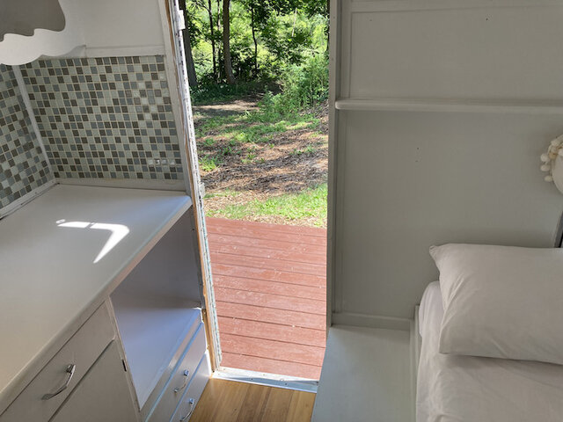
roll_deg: +1.8
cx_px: 282
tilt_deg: -24.1
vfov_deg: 49.7
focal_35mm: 28
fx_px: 455
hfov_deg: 63.4
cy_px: 211
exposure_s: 1/347
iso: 20
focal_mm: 3.99
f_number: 1.8
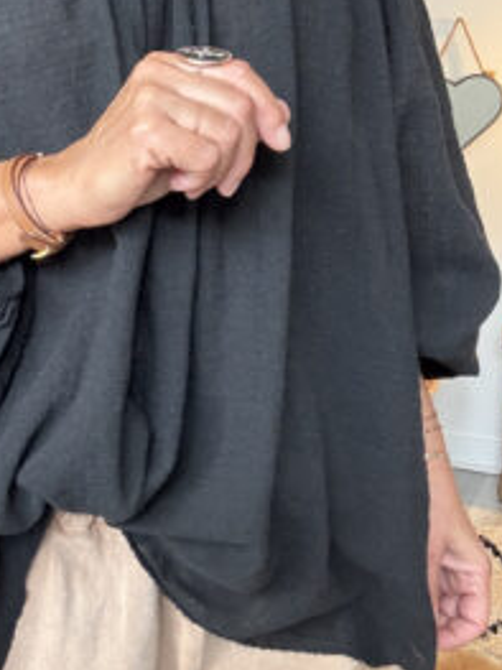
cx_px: 82
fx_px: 1026
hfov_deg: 26.8
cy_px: 229
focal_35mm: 53
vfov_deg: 35.9
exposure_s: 1/60
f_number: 1.9
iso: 250
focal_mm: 2.69
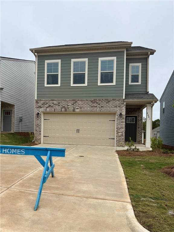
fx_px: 161
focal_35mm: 24
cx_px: 87
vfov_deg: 71.6
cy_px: 116
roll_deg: -1.8
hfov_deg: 56.8
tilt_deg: +0.5
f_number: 1.78
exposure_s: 1/2611
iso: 80
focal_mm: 6.76
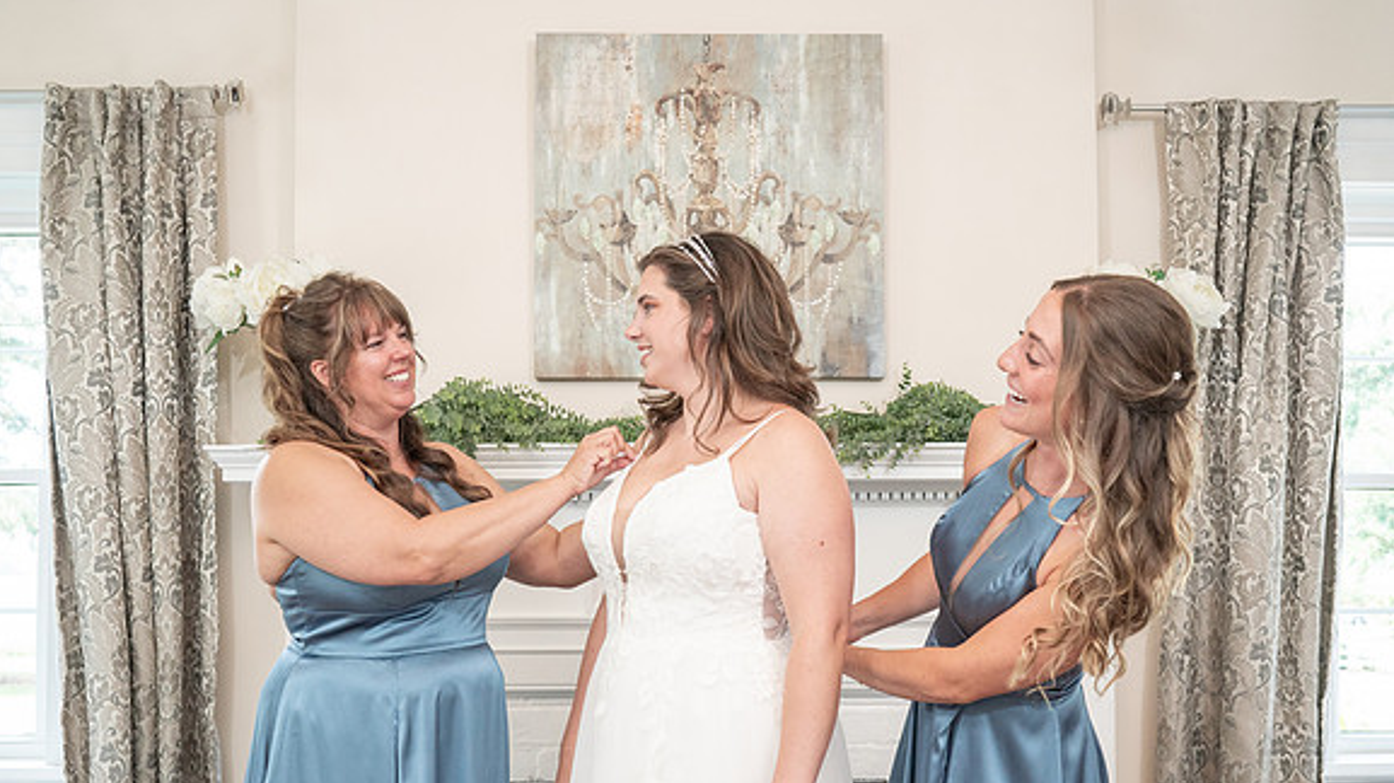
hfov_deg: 49.4
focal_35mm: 41
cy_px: 505
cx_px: 721
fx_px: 1515
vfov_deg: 28.8
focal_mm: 35
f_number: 5.6
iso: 2000
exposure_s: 1/200
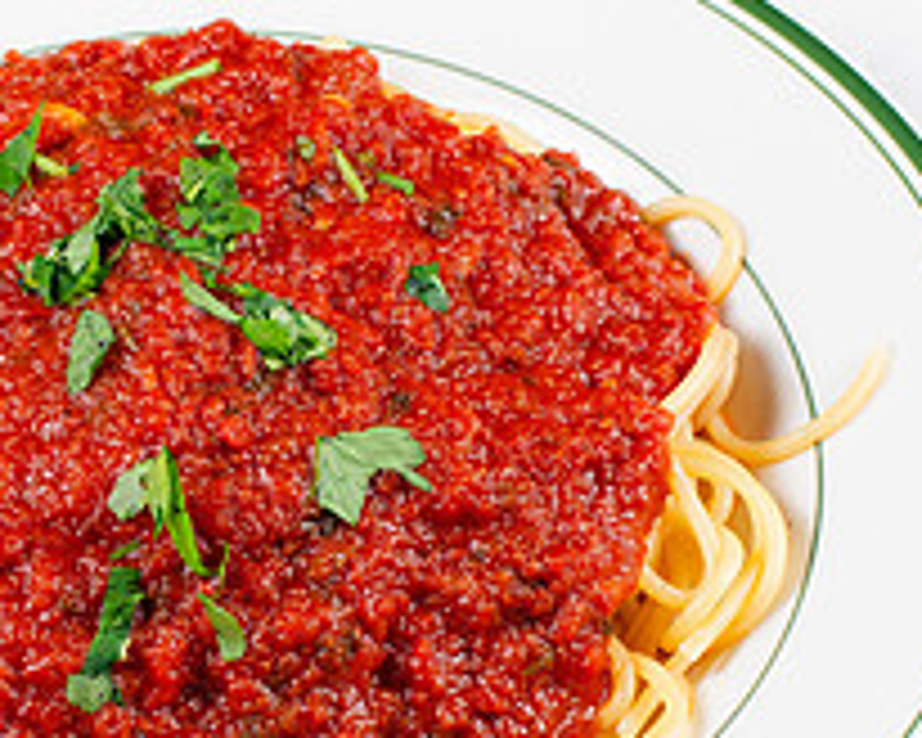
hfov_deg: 11.7
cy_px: 499
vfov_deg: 9.4
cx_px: 209
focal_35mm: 164
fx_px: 4475
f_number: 10
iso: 200
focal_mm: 50
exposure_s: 1/250
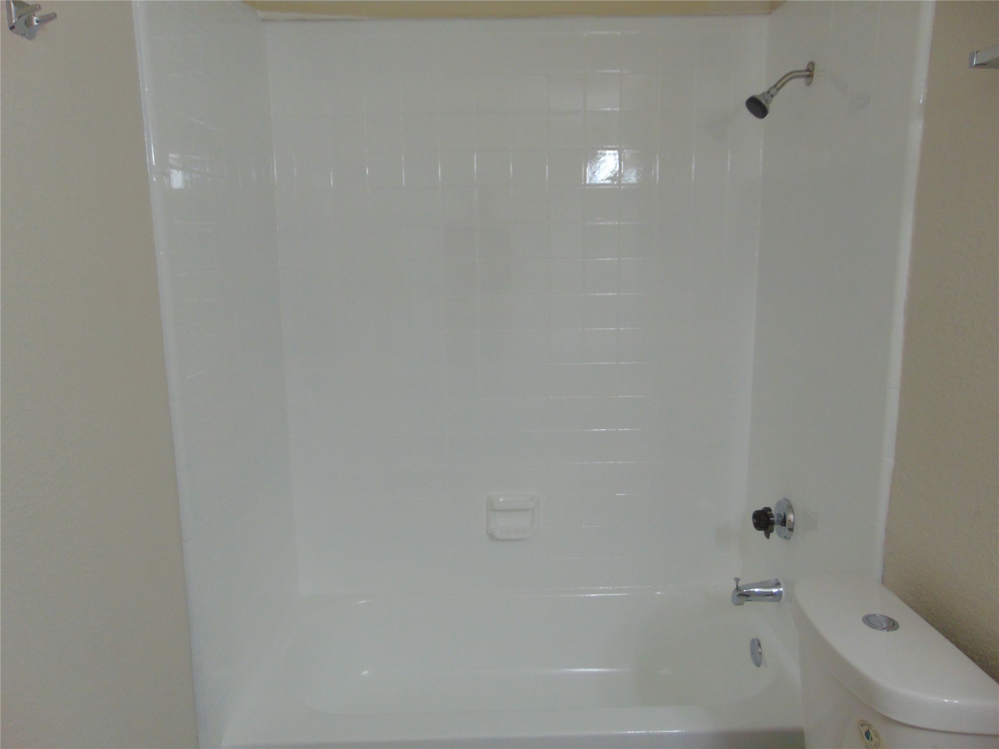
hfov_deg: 69.4
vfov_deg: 54.9
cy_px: 374
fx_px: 721
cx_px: 500
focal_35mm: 25
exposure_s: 1/30
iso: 160
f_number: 3
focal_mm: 4.5
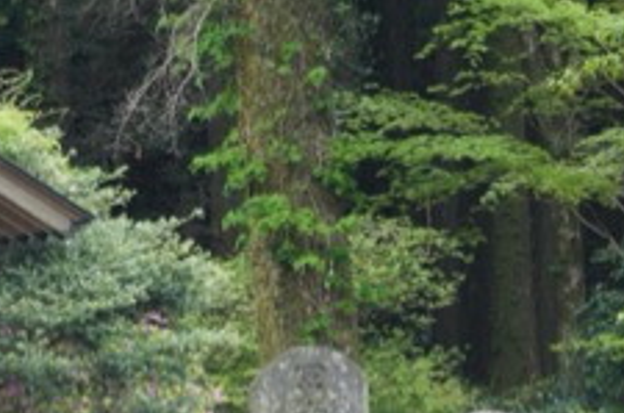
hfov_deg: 3.6
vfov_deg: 2.4
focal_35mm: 570
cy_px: 499
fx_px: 9859
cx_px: 488
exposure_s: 1/250
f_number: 5.6
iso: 1600
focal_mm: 200
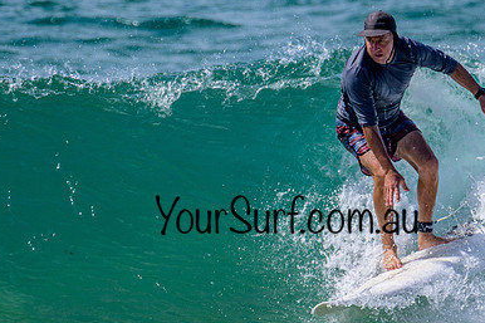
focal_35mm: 1288
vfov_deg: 1.1
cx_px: 307
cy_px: 204
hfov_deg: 1.6
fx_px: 17344
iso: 800
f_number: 11
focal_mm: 700
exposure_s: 1/2000
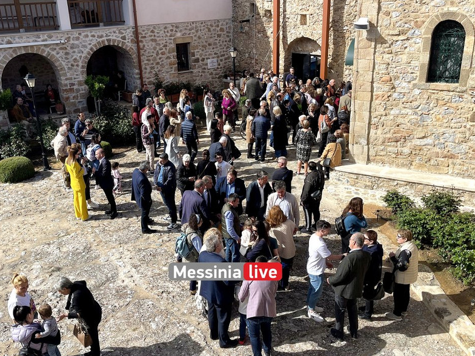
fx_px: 467
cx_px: 228
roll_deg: +1.2
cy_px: 184
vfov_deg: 41.8
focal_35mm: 34
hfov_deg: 53.9
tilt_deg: -23.4
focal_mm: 5.1
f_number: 1.6
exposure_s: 1/2597
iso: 32
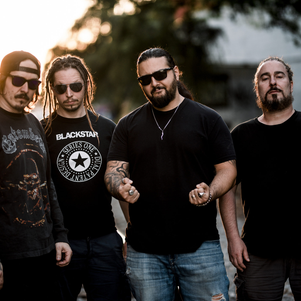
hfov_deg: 16.0
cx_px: 147
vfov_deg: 16.0
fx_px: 1072
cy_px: 151
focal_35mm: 109
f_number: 1.4
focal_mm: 85
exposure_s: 1/250
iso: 80
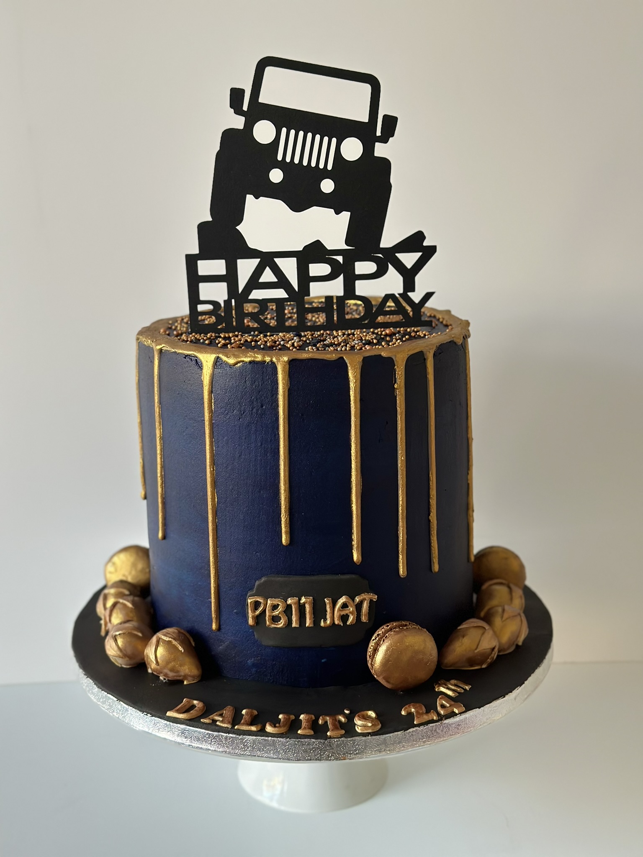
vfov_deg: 39.7
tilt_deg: -15.3
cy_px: 428
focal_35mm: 48
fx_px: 1189
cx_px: 322
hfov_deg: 30.3
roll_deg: +0.4
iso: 250
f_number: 1.78
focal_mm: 6.86
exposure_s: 1/60
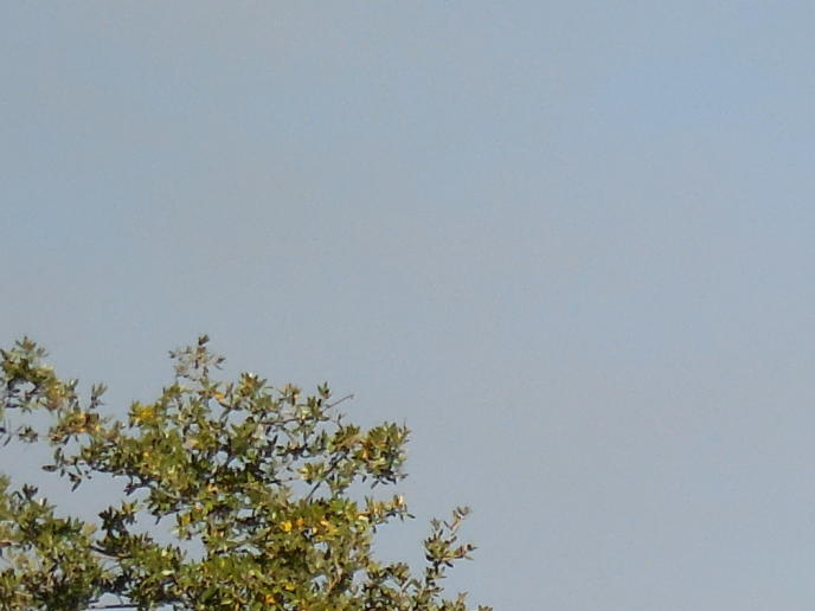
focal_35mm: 266
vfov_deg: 5.5
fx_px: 6263
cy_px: 991
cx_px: 1549
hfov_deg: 7.2
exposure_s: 1/1000
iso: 125
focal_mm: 11
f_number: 4.5
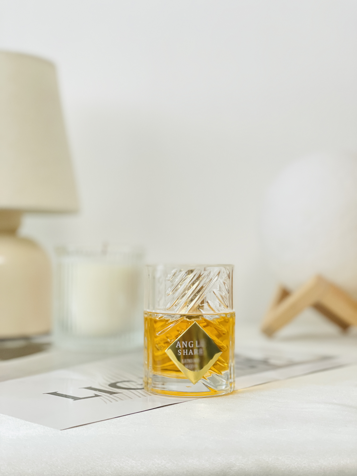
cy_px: 238
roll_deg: -0.7
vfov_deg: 36.8
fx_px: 715
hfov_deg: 28.0
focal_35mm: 52
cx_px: 178
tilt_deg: +1.5
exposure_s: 1/69
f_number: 2
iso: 250
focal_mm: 6
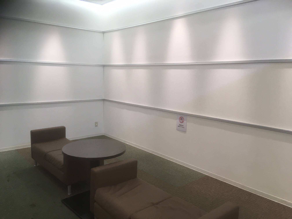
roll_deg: -0.7
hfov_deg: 61.7
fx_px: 245
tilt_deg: -10.3
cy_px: 110
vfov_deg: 48.2
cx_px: 146
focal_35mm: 29
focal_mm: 4.15
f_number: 2.2
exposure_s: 1/30
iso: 25
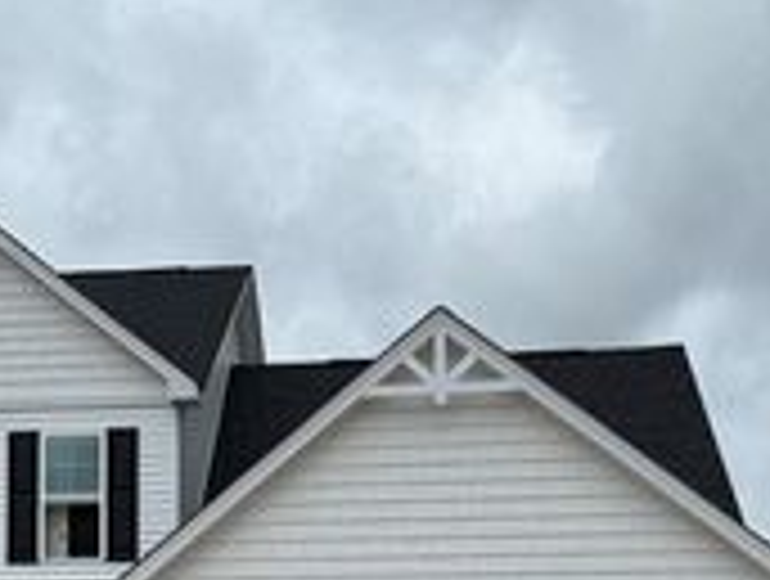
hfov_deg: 27.3
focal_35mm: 70
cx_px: 171
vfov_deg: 20.6
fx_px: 1560
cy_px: 533
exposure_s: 1/8130
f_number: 1.78
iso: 80
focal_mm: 6.76
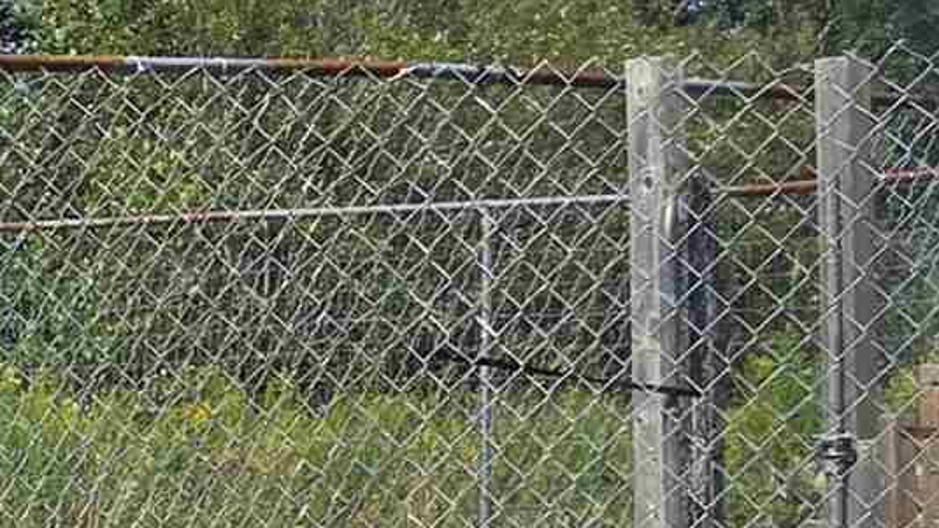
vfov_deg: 8.4
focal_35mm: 144
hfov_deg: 13.2
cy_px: 307
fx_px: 3586
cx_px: -857
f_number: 1.8
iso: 80
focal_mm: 5.4
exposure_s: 1/5399
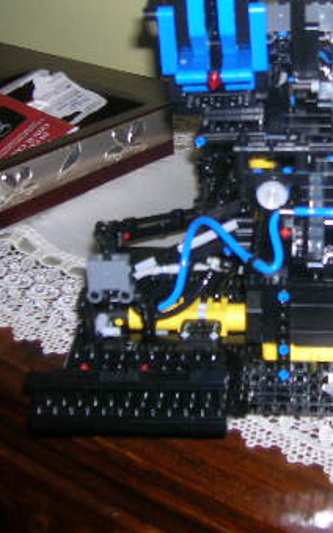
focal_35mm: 68
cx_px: 311
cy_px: 165
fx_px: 987
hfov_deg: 18.8
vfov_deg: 29.9
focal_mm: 5.7
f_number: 2.9
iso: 50
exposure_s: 1/60.1
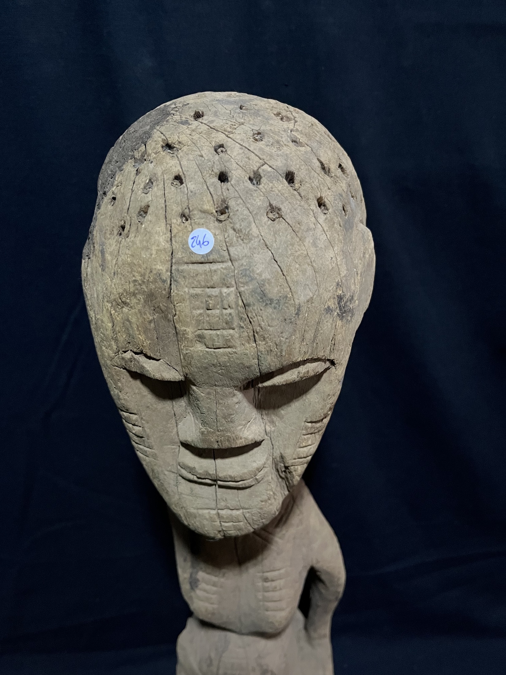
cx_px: 253
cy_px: 338
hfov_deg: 53.1
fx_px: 507
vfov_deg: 67.3
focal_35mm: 26
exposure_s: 1/40
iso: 640
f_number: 1.6
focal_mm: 5.1
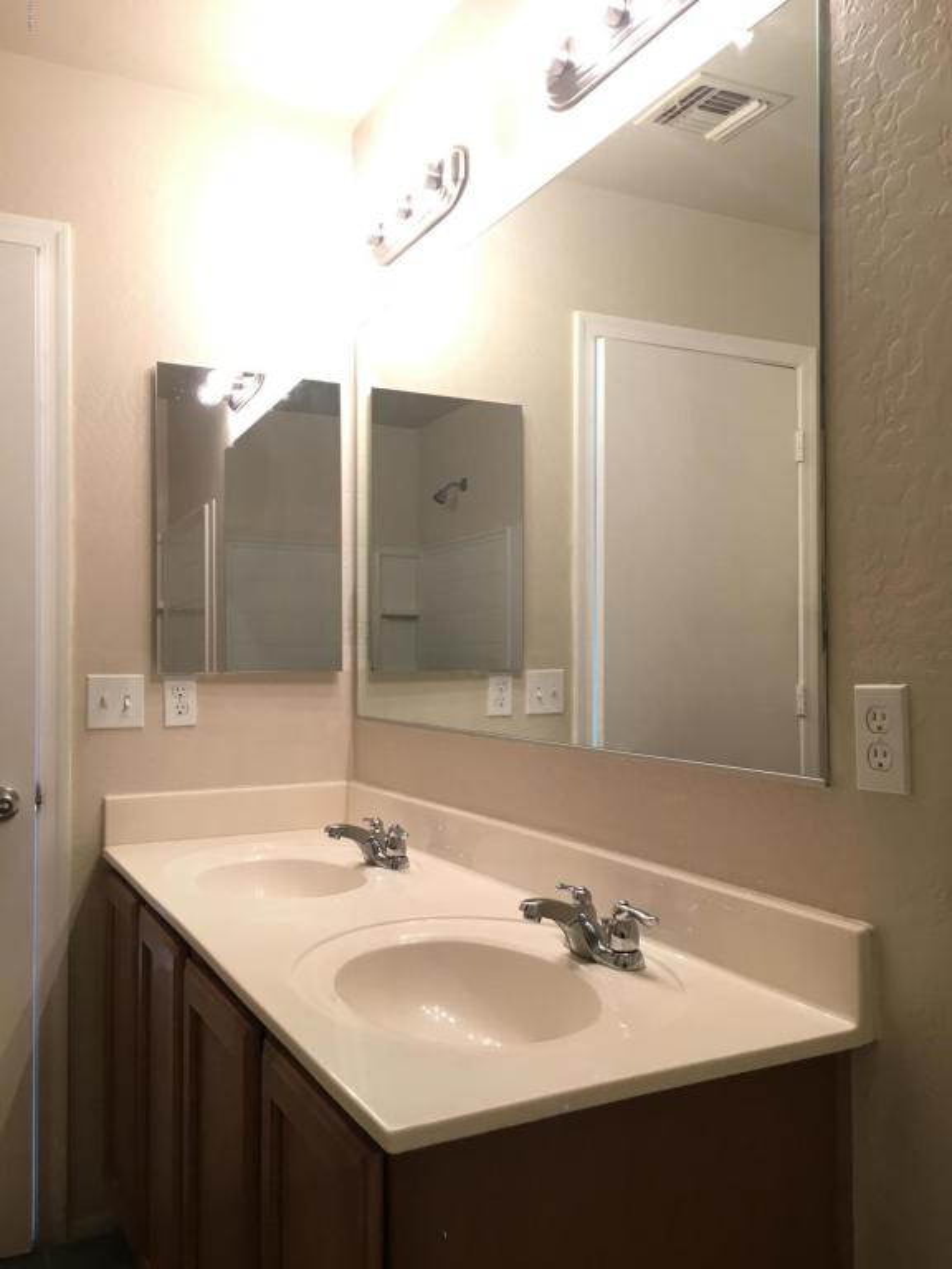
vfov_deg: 61.7
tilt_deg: +0.7
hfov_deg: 48.2
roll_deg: +0.3
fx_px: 1063
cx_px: 476
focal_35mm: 29
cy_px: 634
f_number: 2.2
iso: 64
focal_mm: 4.15
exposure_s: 1/30
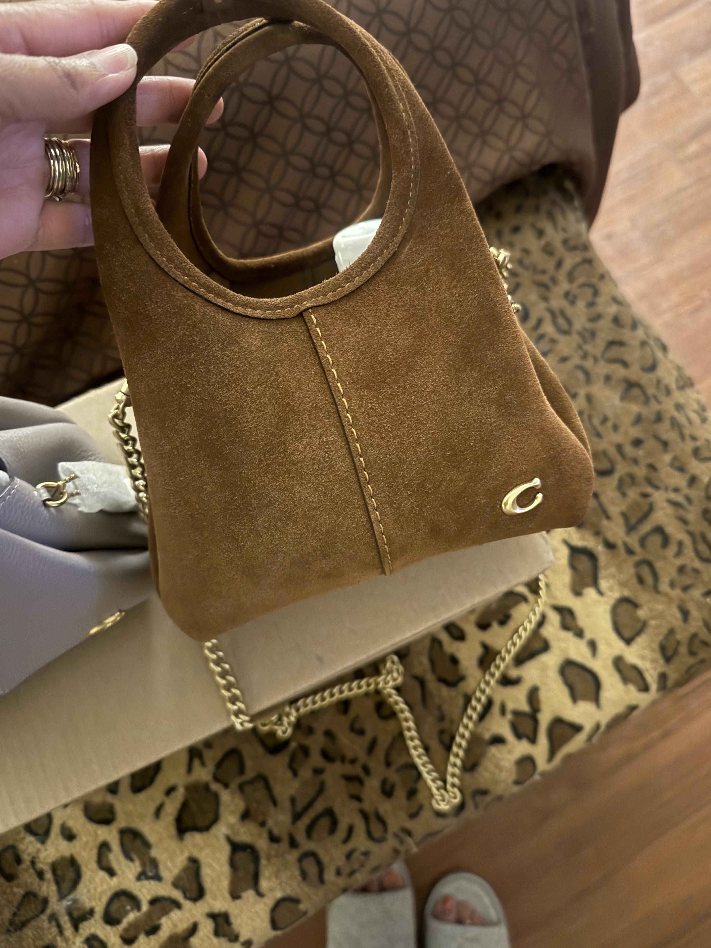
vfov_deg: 69.4
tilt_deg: -75.5
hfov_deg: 54.9
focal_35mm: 25
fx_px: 685
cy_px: 458
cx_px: 353
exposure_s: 1/12
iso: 1000
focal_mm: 6.76
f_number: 1.78
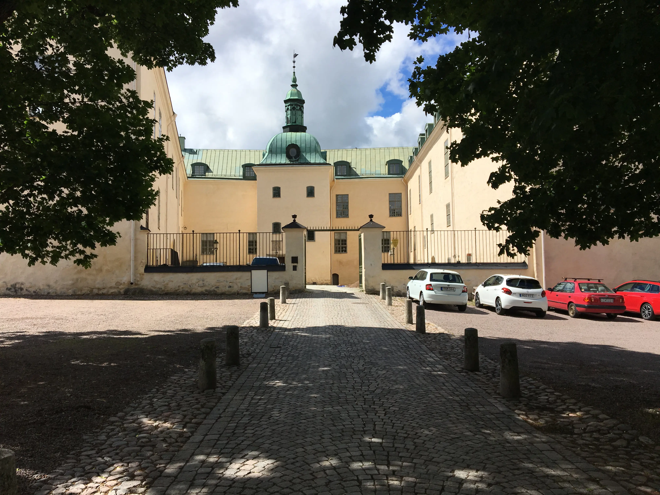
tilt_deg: +3.7
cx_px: 330
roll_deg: -0.2
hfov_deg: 61.7
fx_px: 553
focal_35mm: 29
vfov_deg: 48.2
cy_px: 248
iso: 25
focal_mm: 4.15
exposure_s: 1/2262
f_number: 2.2
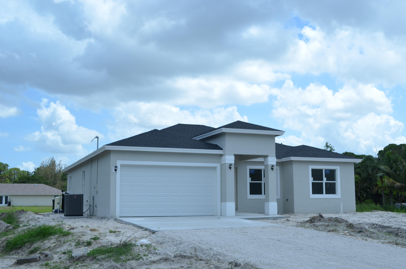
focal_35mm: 42
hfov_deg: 46.5
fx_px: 473
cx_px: 203
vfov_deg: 31.8
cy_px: 134
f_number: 8
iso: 110
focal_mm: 28
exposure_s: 1/250
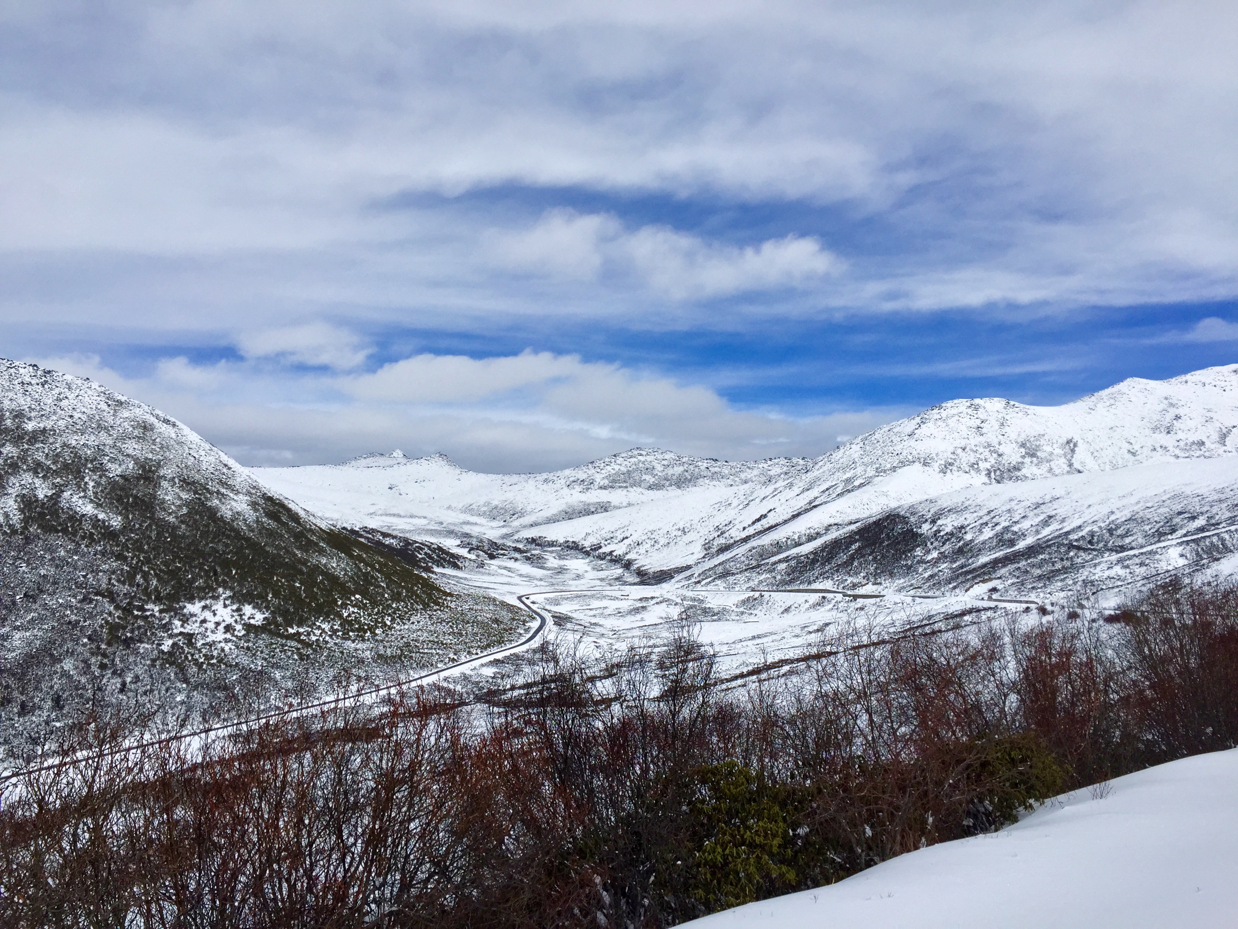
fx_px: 1037
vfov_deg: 48.2
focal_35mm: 29
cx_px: 619
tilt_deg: +2.6
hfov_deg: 61.7
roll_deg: -2.2
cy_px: 464
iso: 32
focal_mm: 4.15
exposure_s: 1/6623
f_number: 2.2
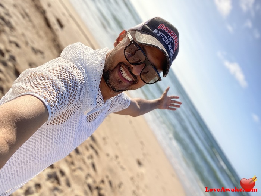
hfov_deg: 60.0
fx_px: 226
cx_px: 130
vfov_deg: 46.8
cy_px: 98
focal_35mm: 30
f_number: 2.2
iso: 25
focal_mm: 2.71
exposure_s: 1/520
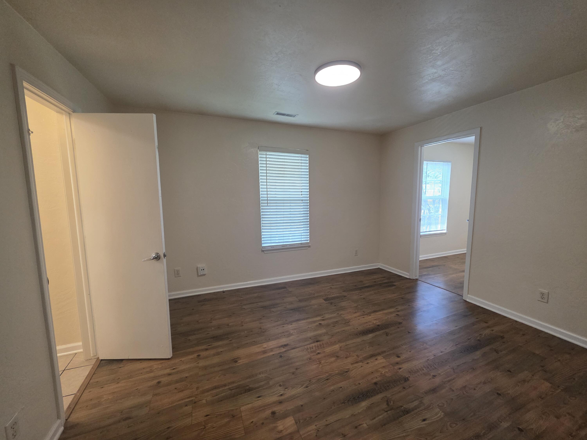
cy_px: 220
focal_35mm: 13
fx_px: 220
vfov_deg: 89.9
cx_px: 294
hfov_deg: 106.2
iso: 200
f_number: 1.9
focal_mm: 2.2
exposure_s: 1/120
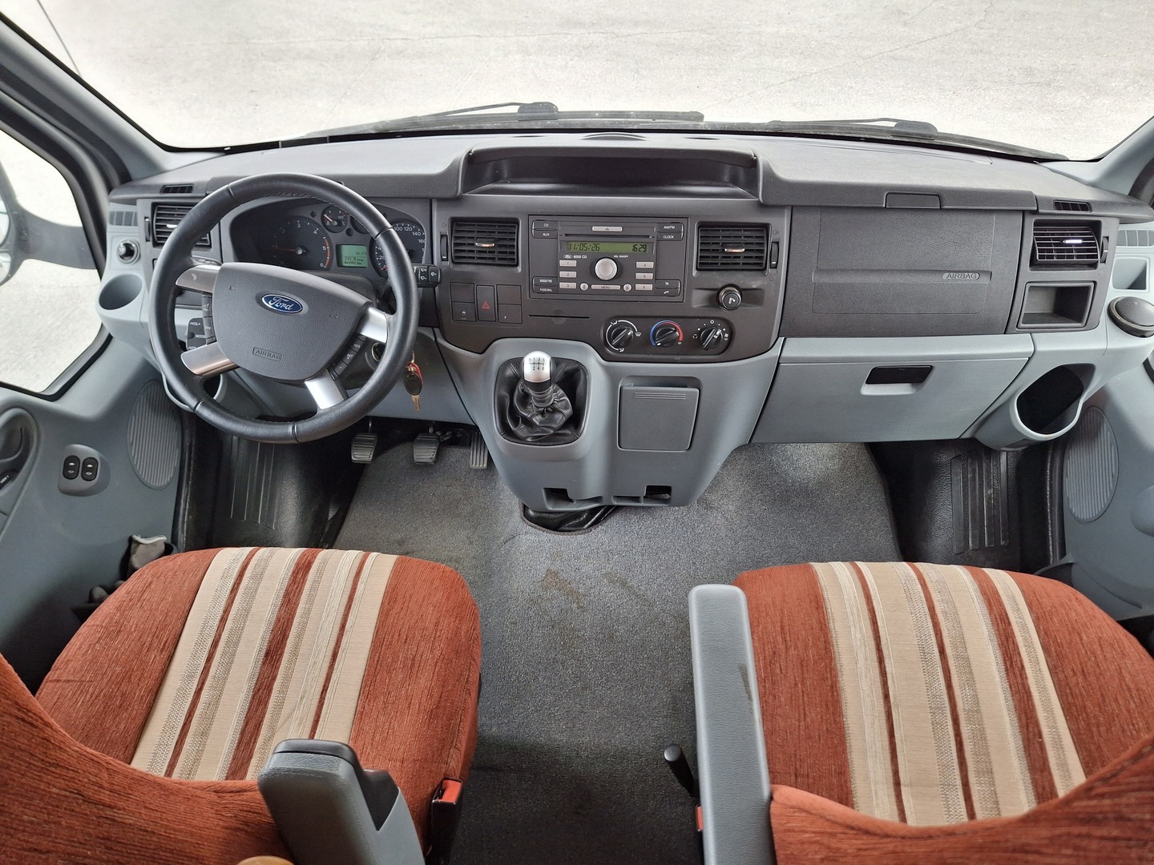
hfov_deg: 69.4
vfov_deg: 54.9
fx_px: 833
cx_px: 577
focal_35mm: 25
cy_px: 432
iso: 40
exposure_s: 1/120
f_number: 1.8
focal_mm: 4.69
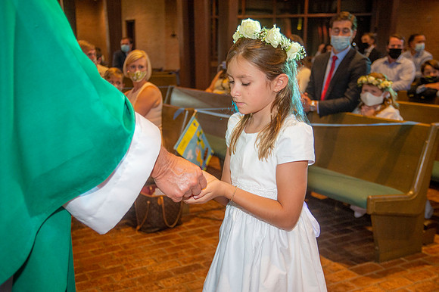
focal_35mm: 42
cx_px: 220
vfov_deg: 31.9
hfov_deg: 46.4
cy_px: 146
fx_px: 512
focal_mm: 42
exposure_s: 1/200
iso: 1600
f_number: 5
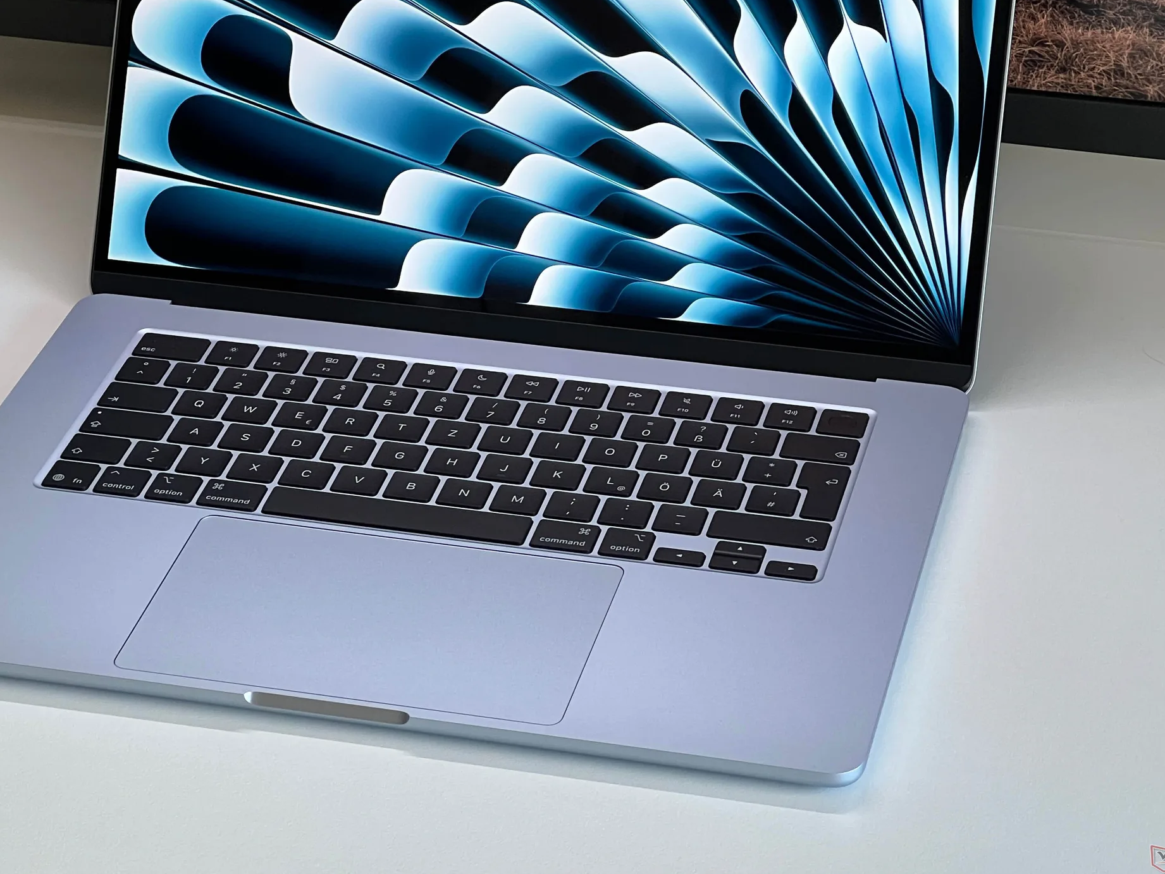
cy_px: 271
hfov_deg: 18.4
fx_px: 3602
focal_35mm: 107
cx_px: 496
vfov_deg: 13.8
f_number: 2.8
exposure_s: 1/99
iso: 200
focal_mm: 9
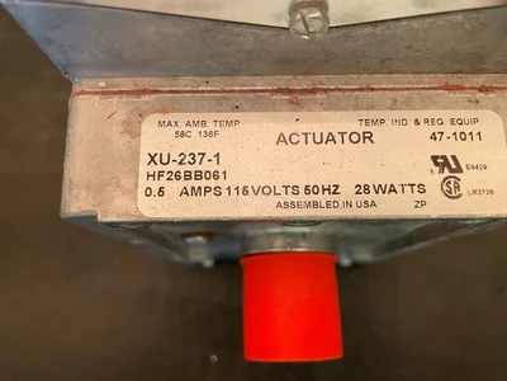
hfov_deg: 67.3
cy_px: 190
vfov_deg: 53.1
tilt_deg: -76.2
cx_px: 254
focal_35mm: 26
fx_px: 381
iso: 125
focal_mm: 4.2
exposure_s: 1/71
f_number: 1.6
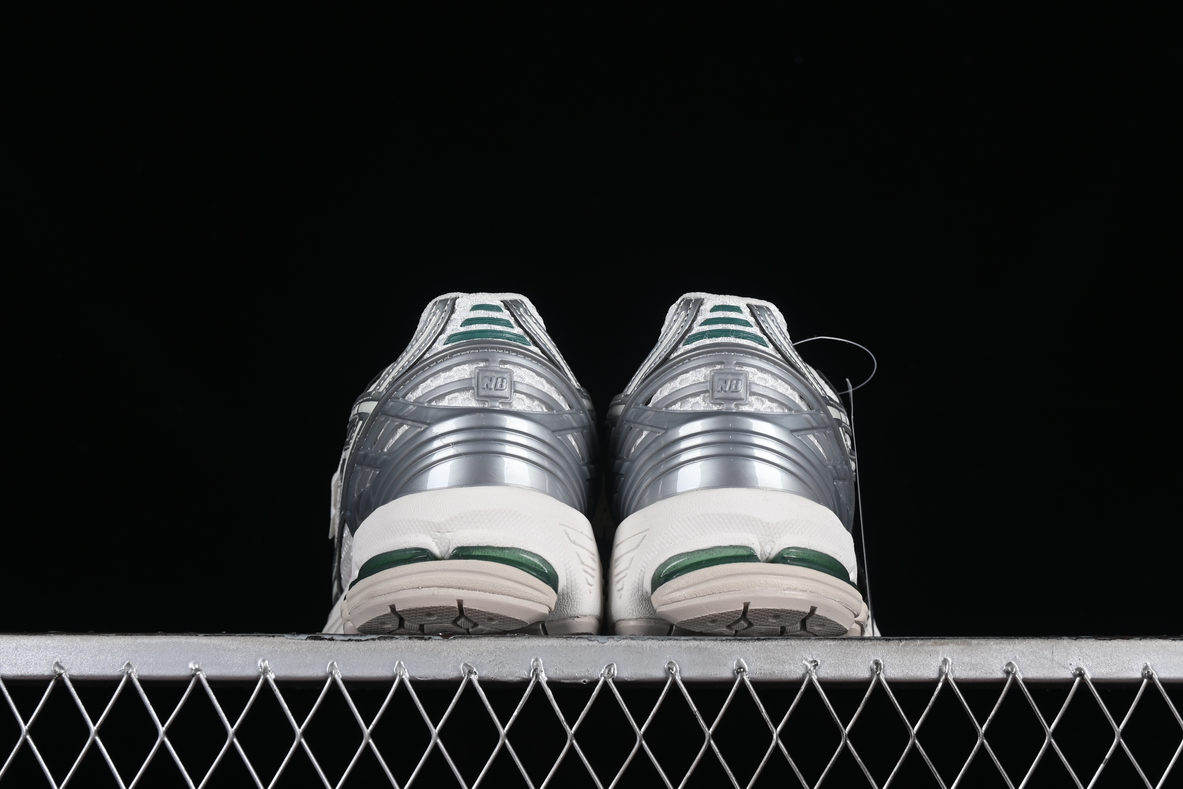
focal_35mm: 75
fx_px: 2464
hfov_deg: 27.0
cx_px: 592
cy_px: 394
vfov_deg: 18.2
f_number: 8
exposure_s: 1/80
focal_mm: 50
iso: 160
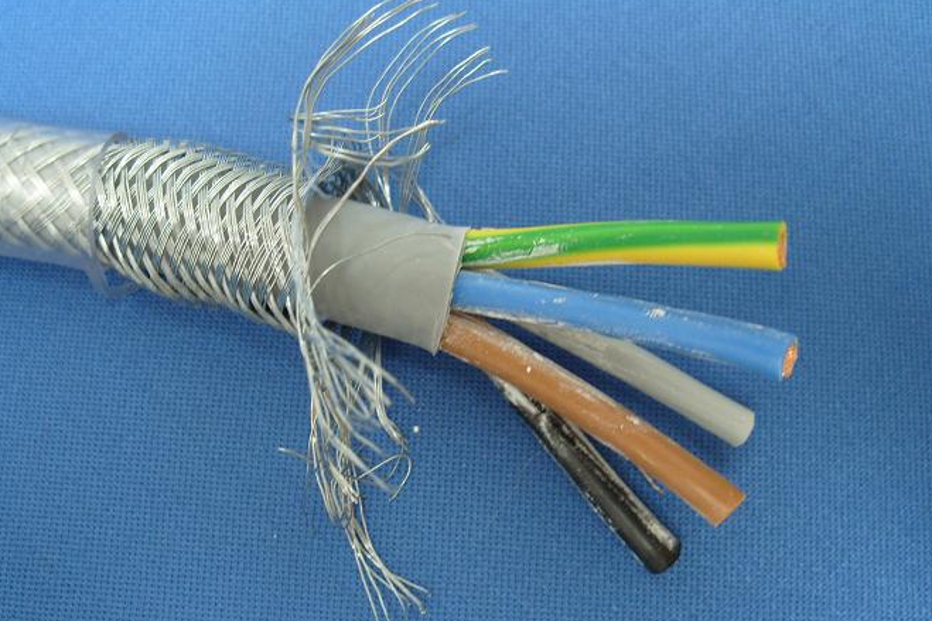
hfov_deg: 45.3
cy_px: 330
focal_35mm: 43
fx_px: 1113
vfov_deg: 31.2
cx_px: 404
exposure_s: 1/30
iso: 200
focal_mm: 7.8
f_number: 2.8
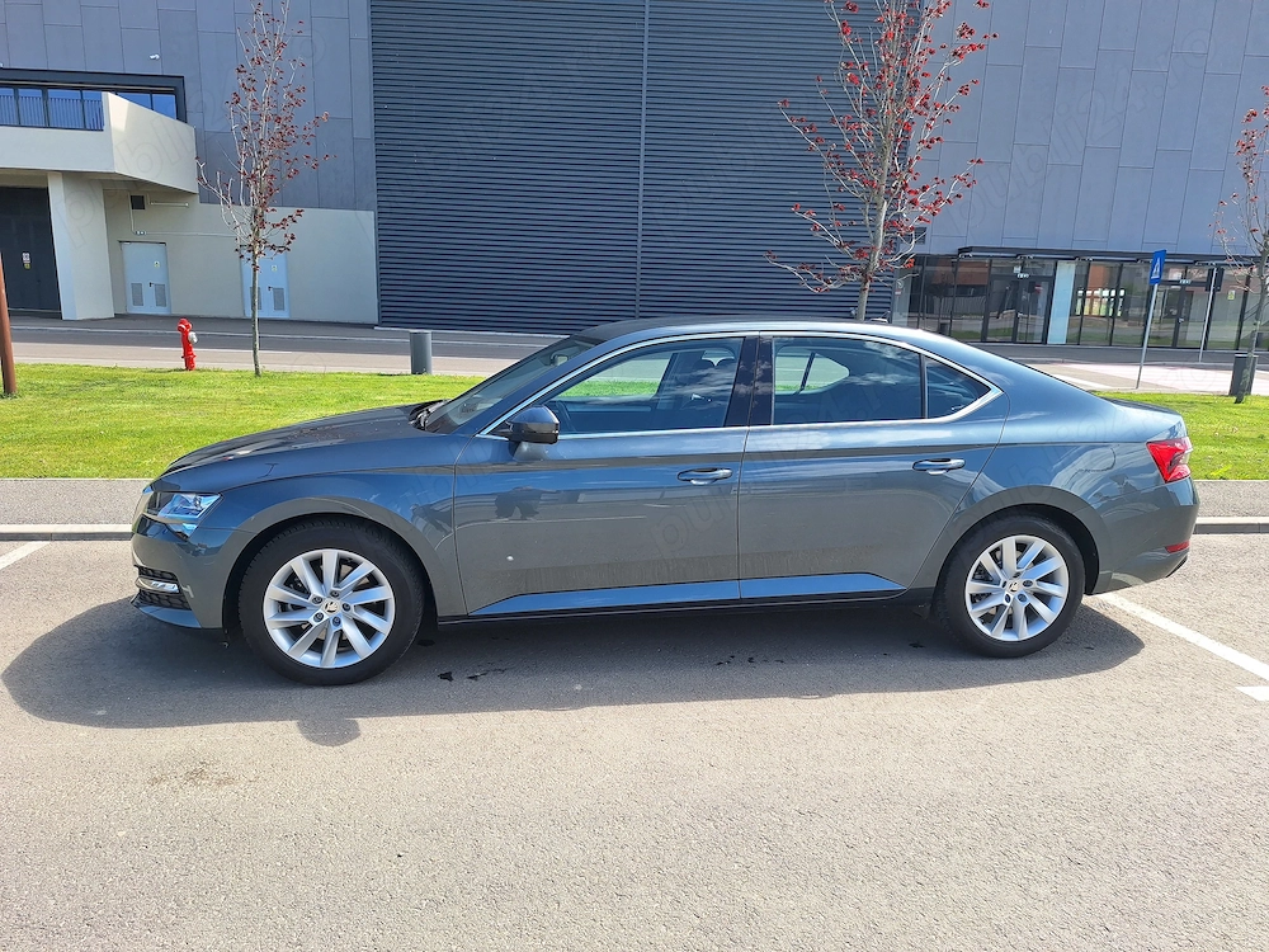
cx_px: 634
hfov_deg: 73.9
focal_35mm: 23
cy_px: 476
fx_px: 843
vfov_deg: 58.9
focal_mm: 5.54
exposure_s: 1/981
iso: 40
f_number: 1.8
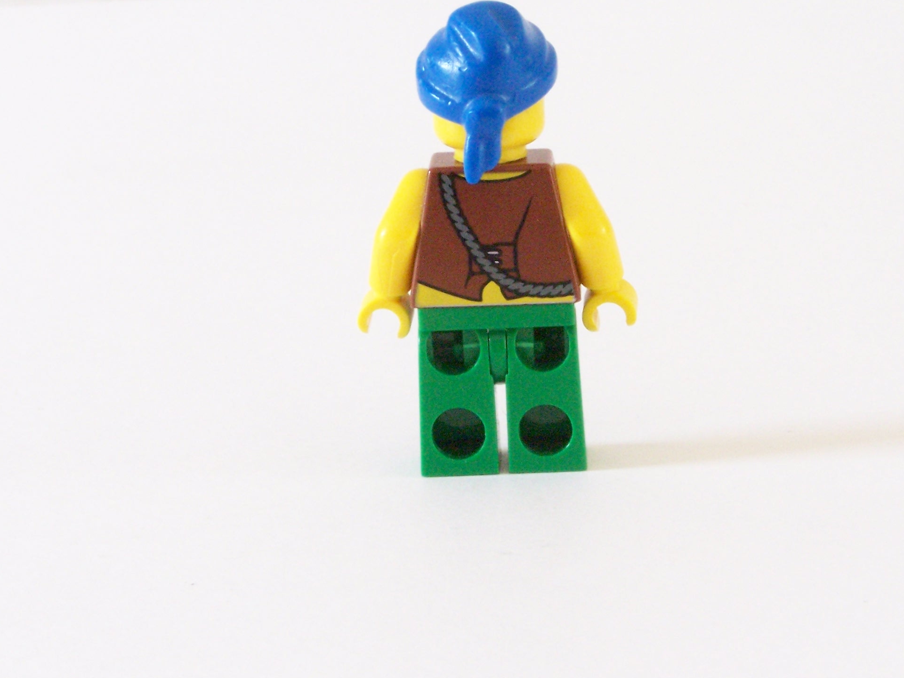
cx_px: 504
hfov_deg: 17.9
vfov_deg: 13.4
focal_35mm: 110
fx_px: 2873
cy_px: 239
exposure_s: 1/2
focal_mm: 13.7
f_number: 8
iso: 400
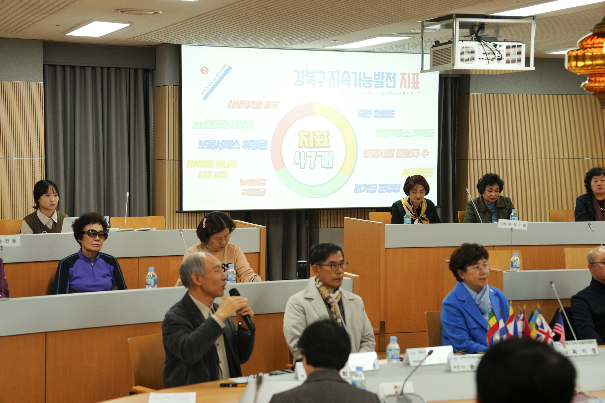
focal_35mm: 70
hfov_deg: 28.8
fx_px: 1176
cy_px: 202
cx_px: 302
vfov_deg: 19.5
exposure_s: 1/160
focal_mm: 70
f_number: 4
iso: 500
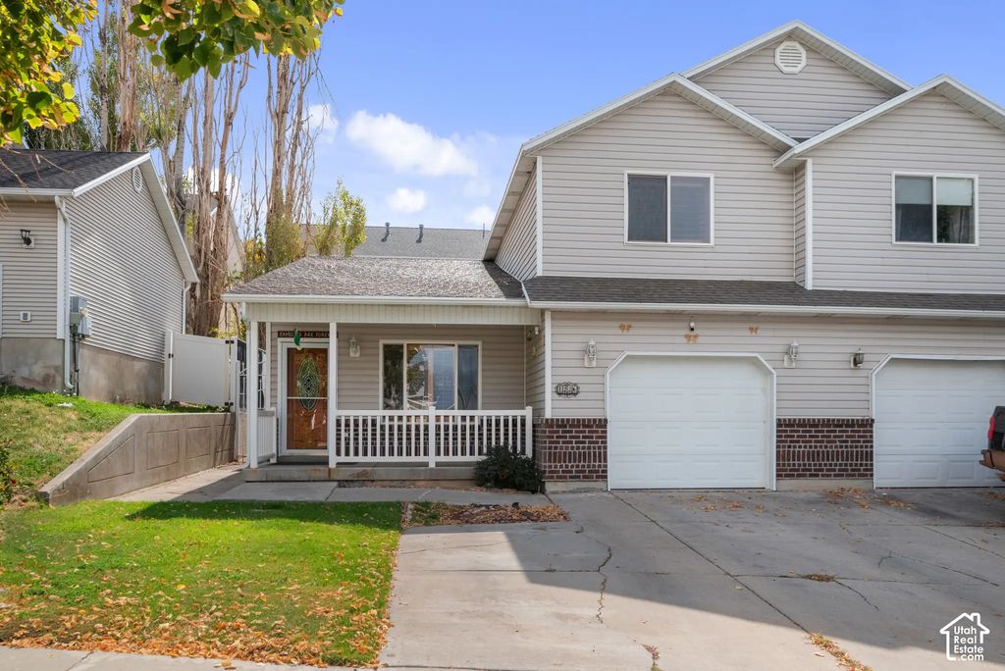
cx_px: 502
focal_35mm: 26
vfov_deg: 49.6
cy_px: 336
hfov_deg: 69.4
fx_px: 726
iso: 1600
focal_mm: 26
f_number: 8
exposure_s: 1/1250
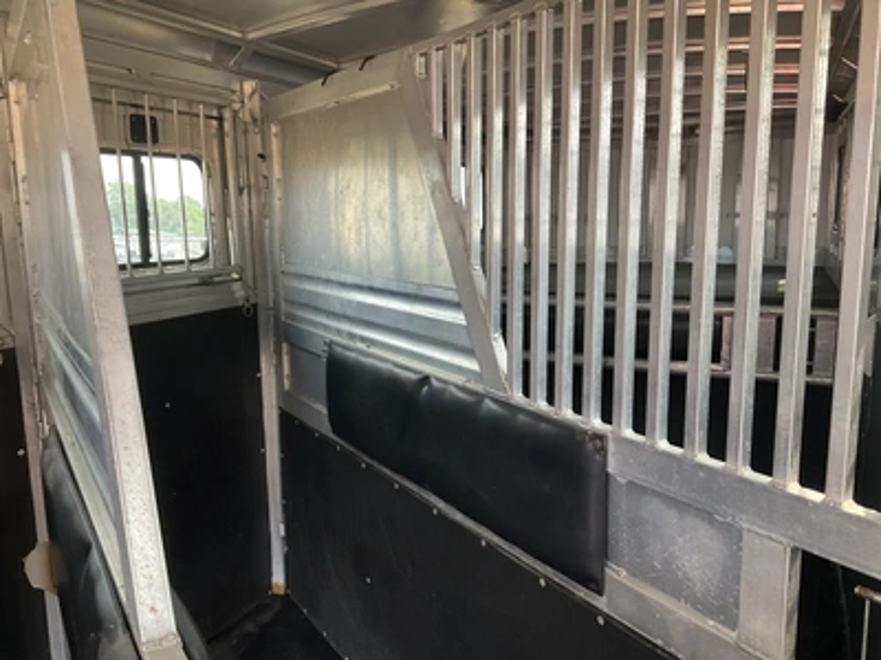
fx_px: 738
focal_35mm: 29
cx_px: 440
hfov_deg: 61.7
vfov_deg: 48.2
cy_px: 330
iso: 64
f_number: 1.8
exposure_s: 1/91
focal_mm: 3
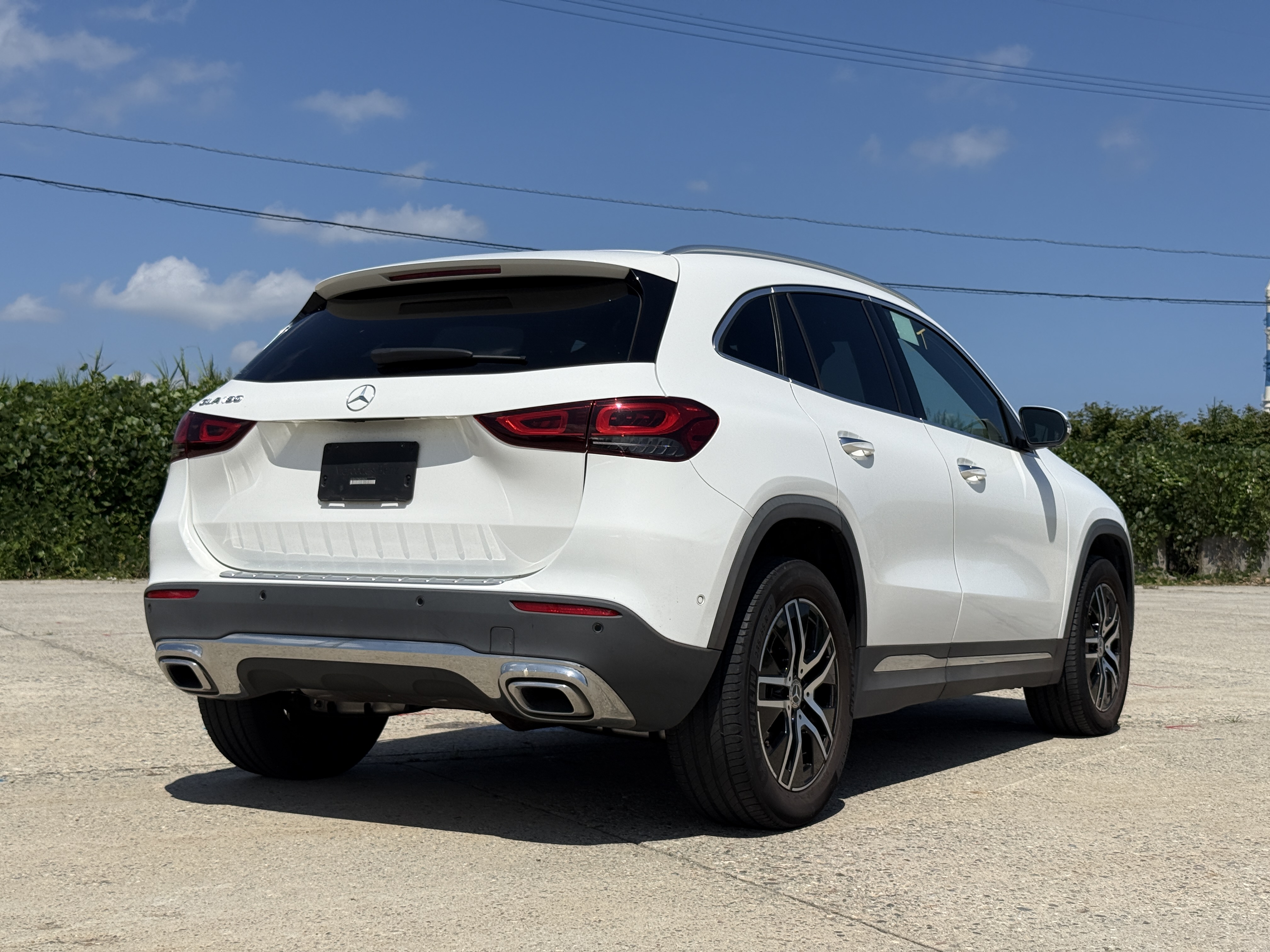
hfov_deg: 39.7
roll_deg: -0.5
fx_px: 1761
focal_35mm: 48
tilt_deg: +3.3
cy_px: 476
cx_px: 635
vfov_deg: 30.3
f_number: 1.78
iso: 64
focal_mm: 6.76
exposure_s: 1/11364
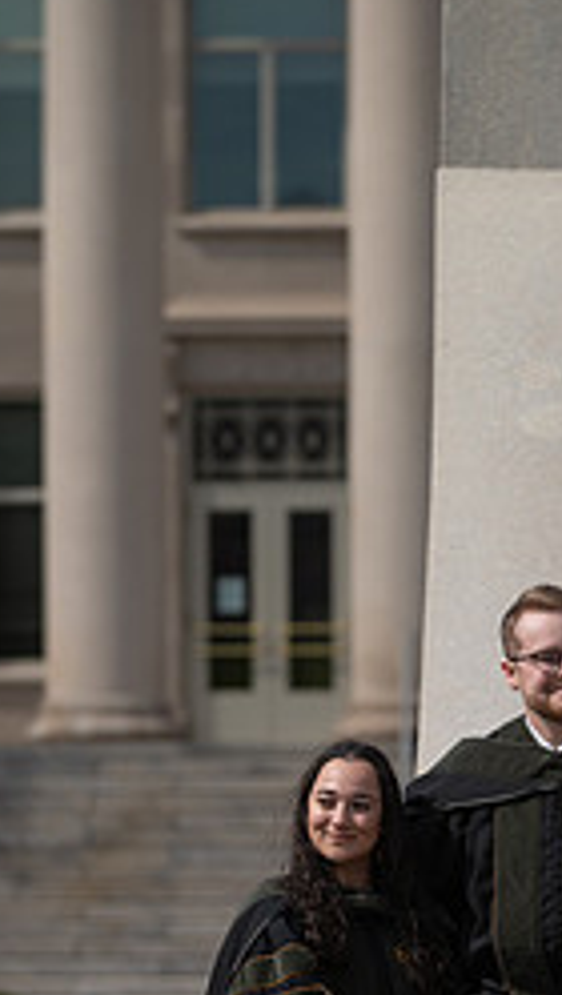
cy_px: 875
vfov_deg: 5.7
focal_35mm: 379
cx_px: 440
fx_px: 10013
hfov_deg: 3.2
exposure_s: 1/800
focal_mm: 200
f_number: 4.5
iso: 125
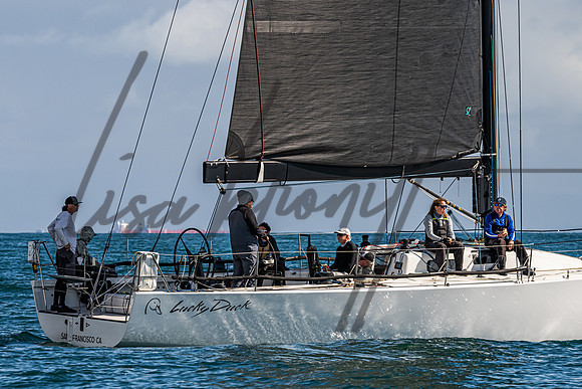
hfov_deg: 6.4
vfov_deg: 4.3
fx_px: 5178
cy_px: 174
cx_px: 262
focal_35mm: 320
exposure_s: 1/1600
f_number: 9
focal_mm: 250
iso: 400
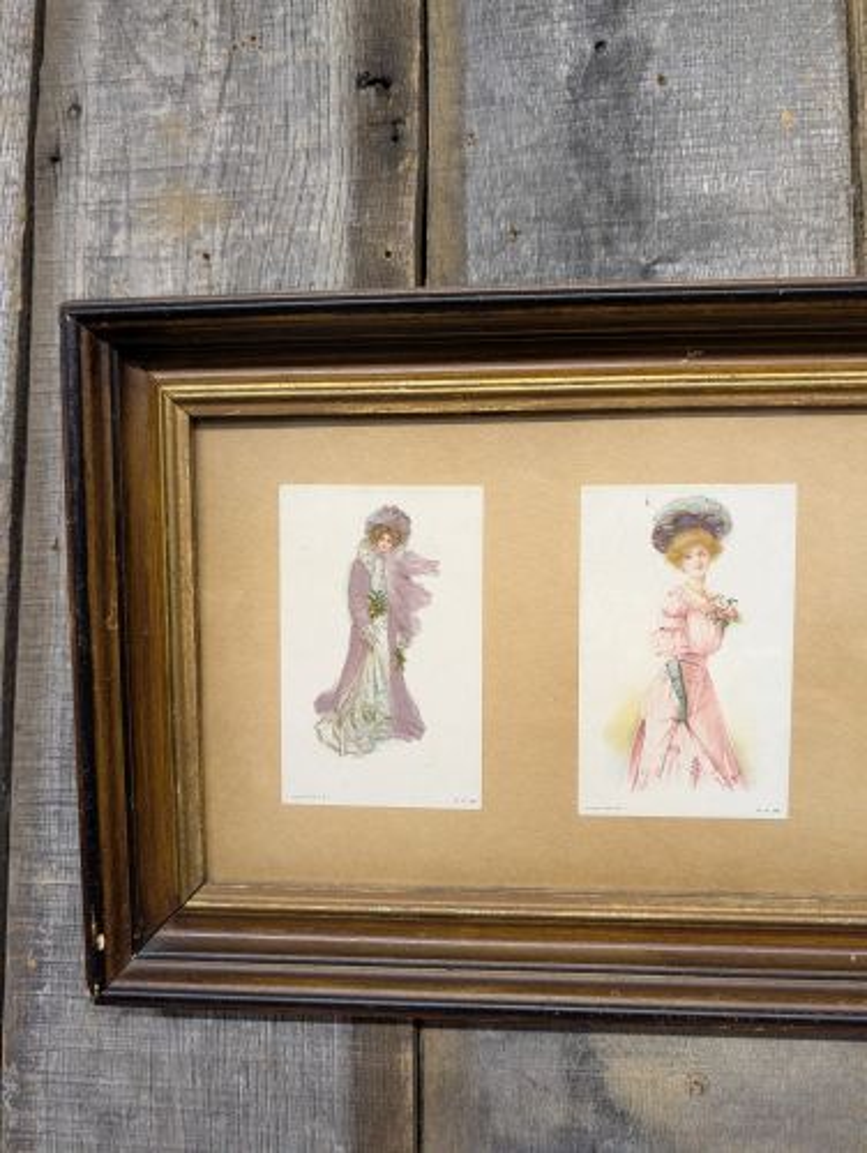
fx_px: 800
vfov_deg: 71.5
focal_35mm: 24
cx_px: 434
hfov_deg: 56.9
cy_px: 576
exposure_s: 1/120
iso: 720
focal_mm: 6.9
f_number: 1.68
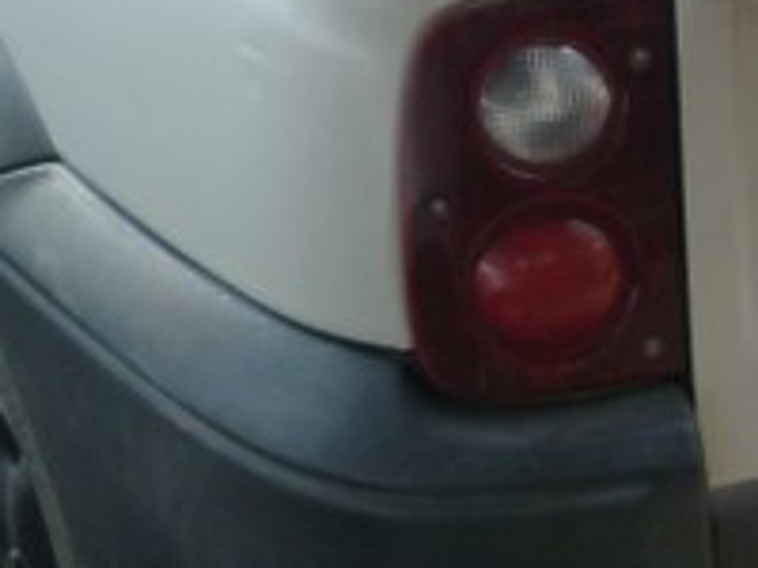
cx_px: 1092
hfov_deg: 17.8
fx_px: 2190
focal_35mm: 100
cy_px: -68
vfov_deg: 14.4
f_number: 2.8
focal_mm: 4.5
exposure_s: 1/80
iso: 125
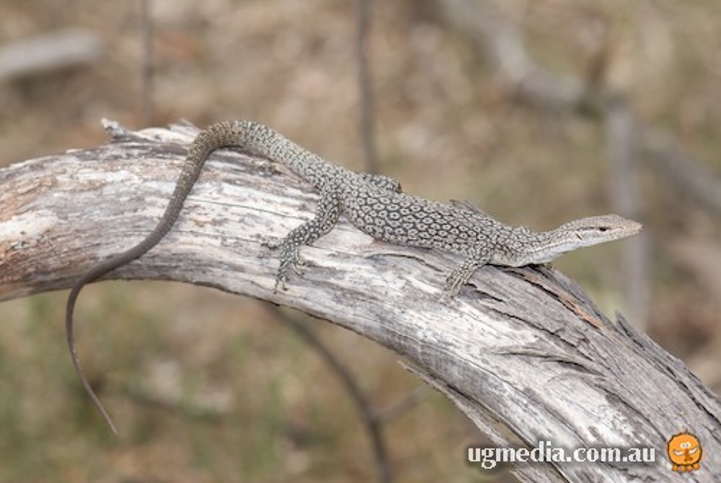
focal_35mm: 158
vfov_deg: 8.7
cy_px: 242
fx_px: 3159
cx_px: 360
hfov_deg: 13.0
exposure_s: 1/100
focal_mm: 105
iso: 100
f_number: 5.6
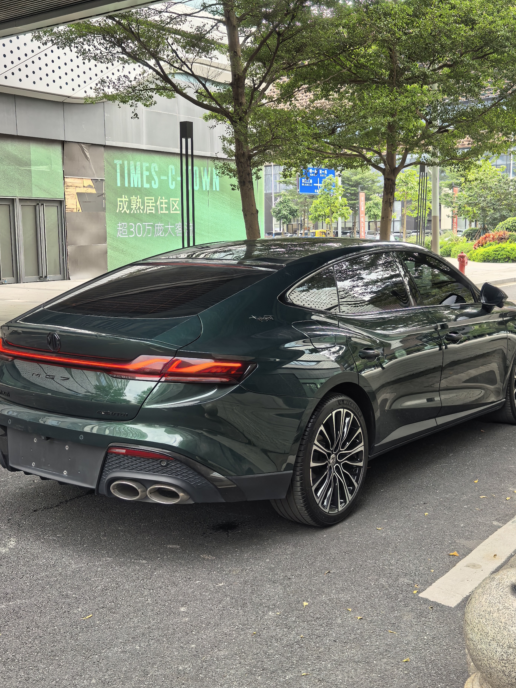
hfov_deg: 36.0
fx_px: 795
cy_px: 331
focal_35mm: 40
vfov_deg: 46.8
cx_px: 262
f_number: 1.6
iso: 50
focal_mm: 5.34
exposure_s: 1/591
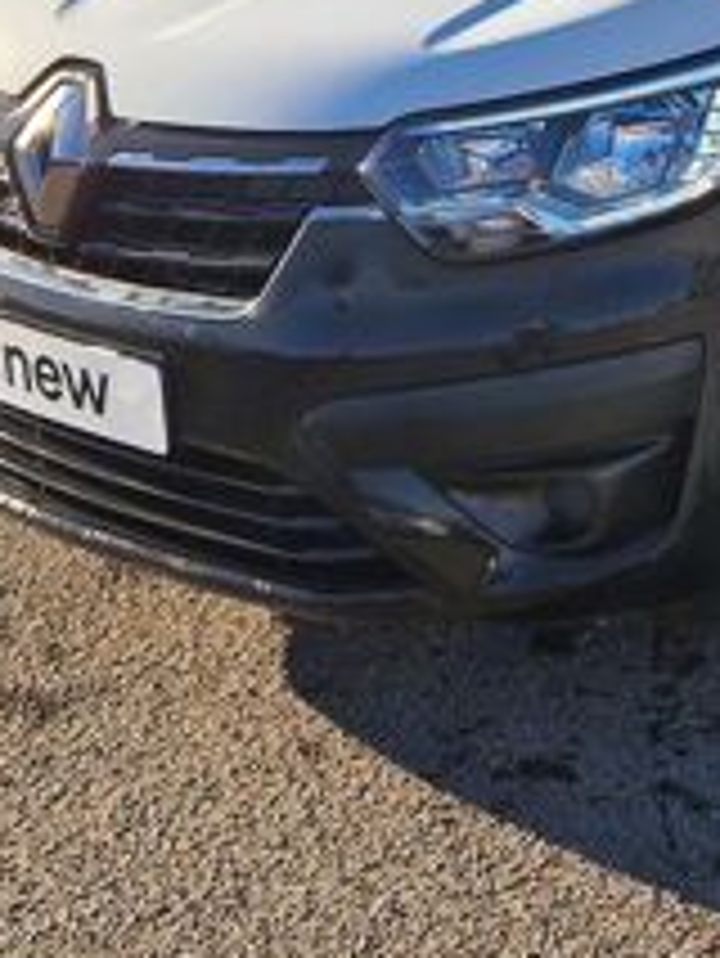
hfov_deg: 20.5
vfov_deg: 26.2
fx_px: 1912
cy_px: -63
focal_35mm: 69
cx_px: 765
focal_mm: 5.4
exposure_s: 1/736
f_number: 1.8
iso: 50
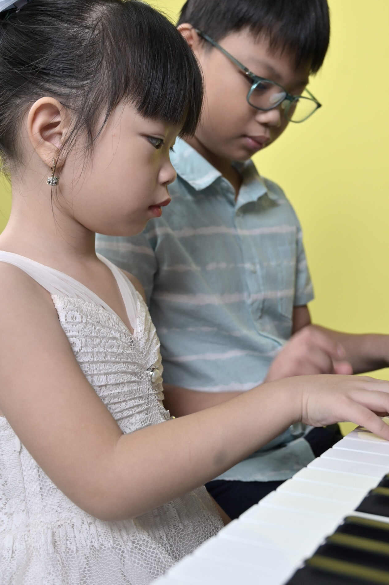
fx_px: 746
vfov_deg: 42.6
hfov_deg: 29.1
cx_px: 245
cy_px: 246
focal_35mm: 46
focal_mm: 34
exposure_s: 1/100
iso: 320
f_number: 5
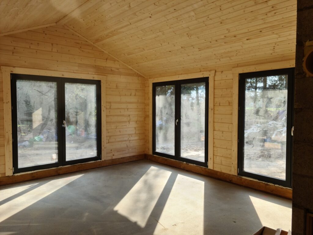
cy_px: 118
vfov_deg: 51.4
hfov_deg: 65.3
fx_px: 244
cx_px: 156
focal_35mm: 27
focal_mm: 5.9
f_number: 2
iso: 25
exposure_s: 1/123
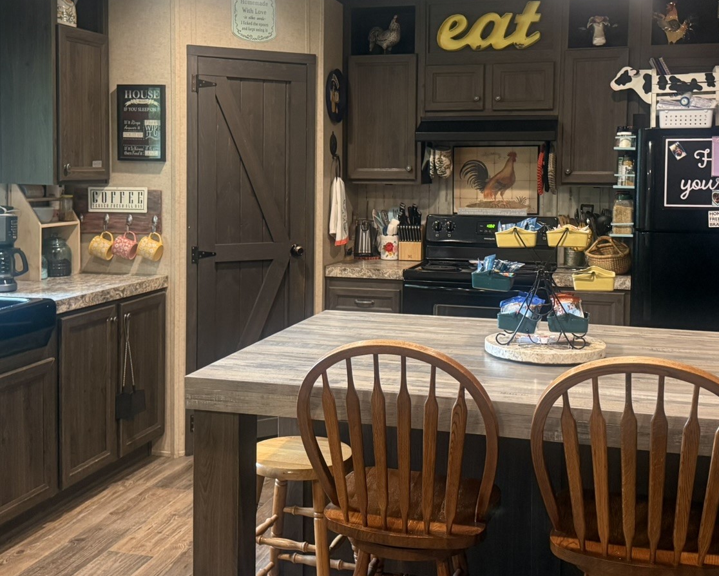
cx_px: 361
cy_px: 218
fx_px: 915
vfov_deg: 34.7
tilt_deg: -2.6
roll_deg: -1.0
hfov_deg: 42.9
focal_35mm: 43
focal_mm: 6.76
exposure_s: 1/60
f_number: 1.78
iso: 500
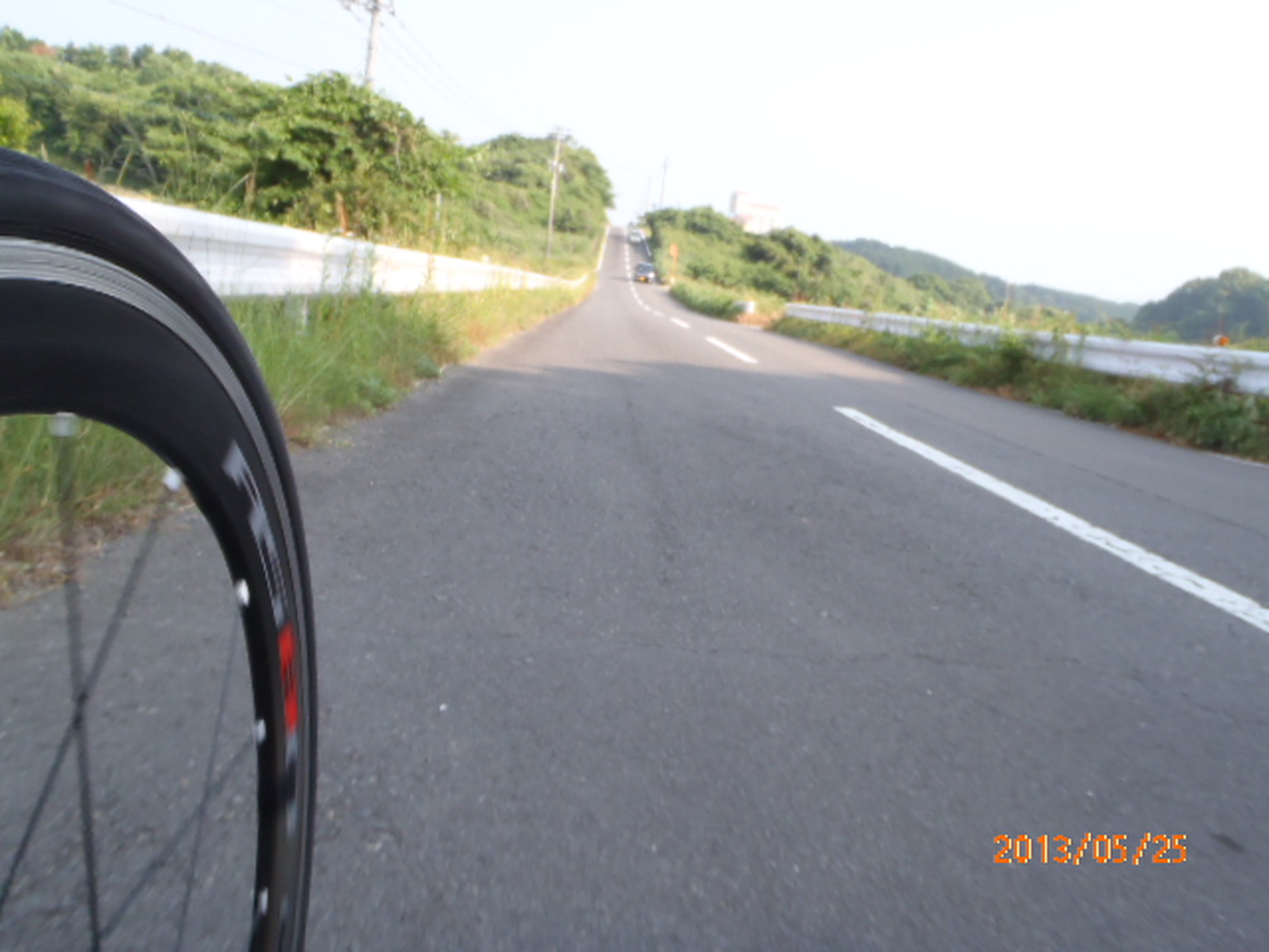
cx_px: 634
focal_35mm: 28
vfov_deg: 49.7
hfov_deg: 63.4
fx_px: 1026
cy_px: 476
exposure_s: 1/500
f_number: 3.5
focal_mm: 5
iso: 160
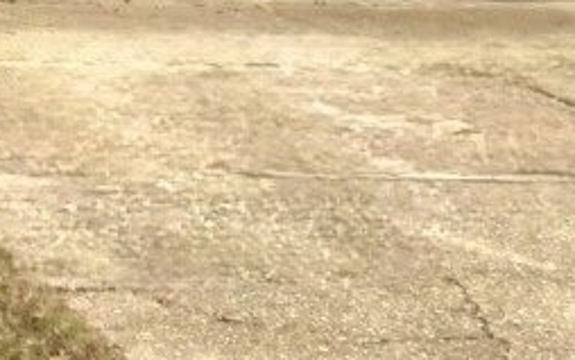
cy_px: -518
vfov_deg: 6.4
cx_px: -625
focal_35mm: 195
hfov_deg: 9.9
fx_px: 3057
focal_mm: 20
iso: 8000
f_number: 8
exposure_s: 1/3200
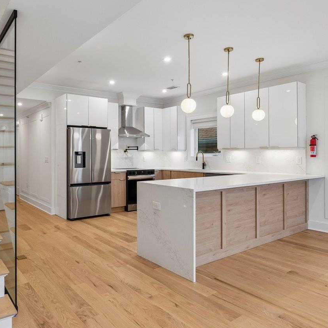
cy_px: 154
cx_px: 121
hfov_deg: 62.0
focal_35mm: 25
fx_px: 268
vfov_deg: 62.9
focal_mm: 8
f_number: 8
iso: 160
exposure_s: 1/10
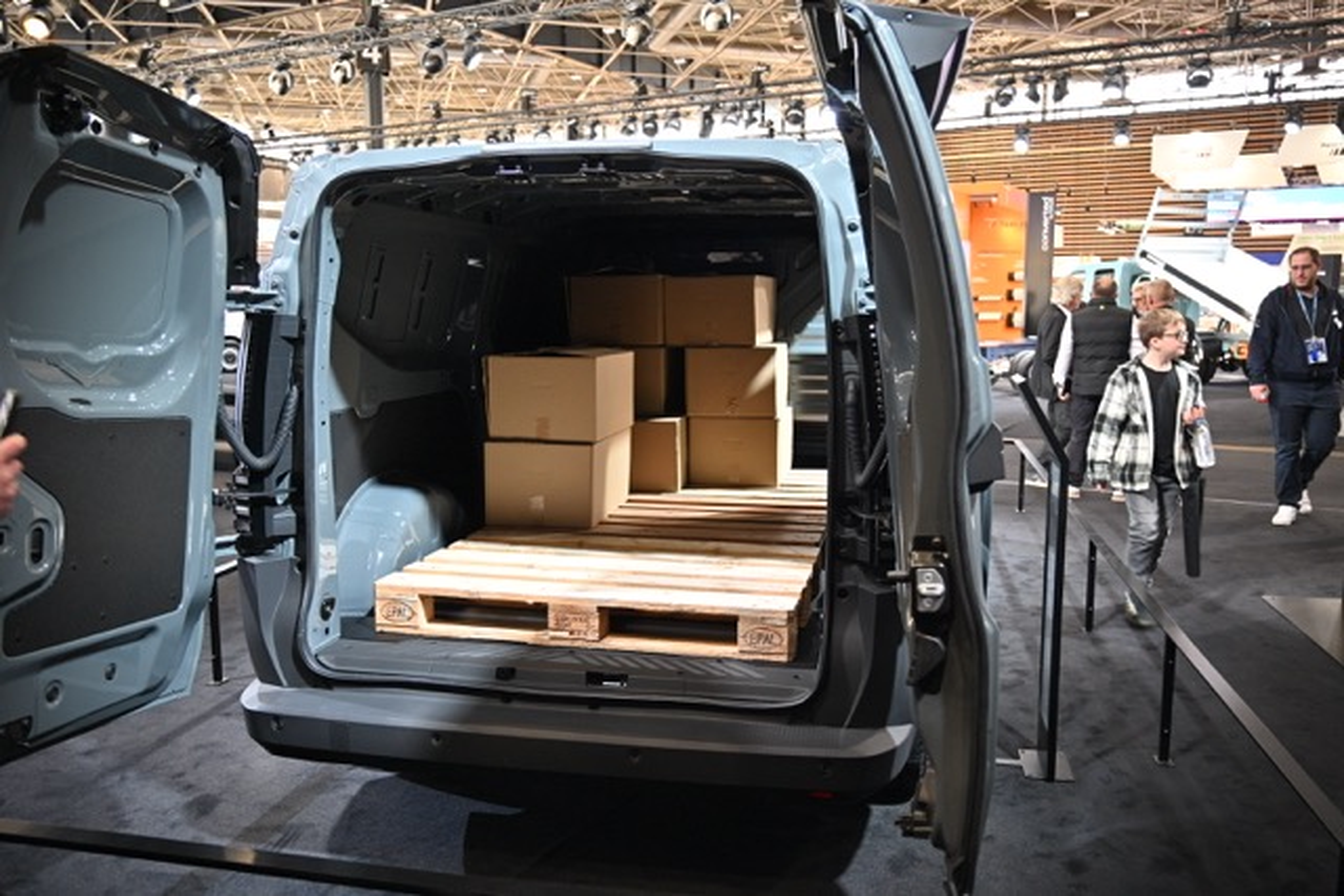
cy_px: 448
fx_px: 1046
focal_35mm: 28
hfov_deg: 65.5
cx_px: 672
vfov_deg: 46.4
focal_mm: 28
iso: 640
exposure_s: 1/50
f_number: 4
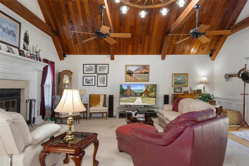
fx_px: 156
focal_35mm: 22
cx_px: 124
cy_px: 83
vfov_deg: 56.1
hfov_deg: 77.3
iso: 250
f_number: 8
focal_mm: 15
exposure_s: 1/1.43
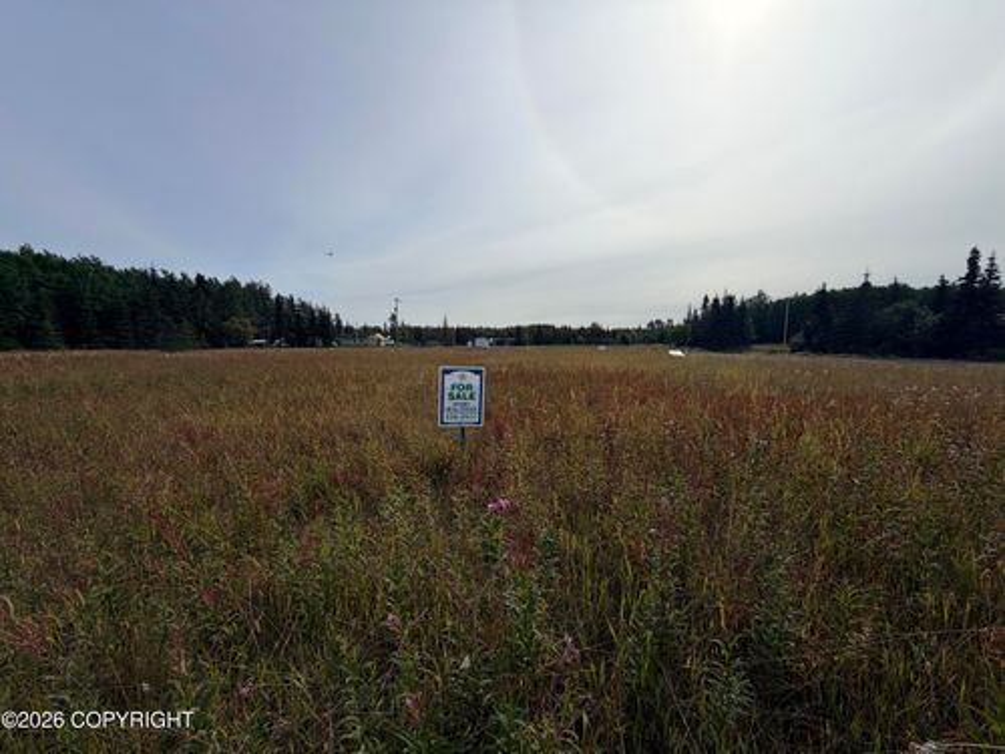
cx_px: 502
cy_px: 377
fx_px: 406
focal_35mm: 14
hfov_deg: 102.1
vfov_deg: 85.7
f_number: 2.2
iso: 20
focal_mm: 2.22
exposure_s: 1/2410
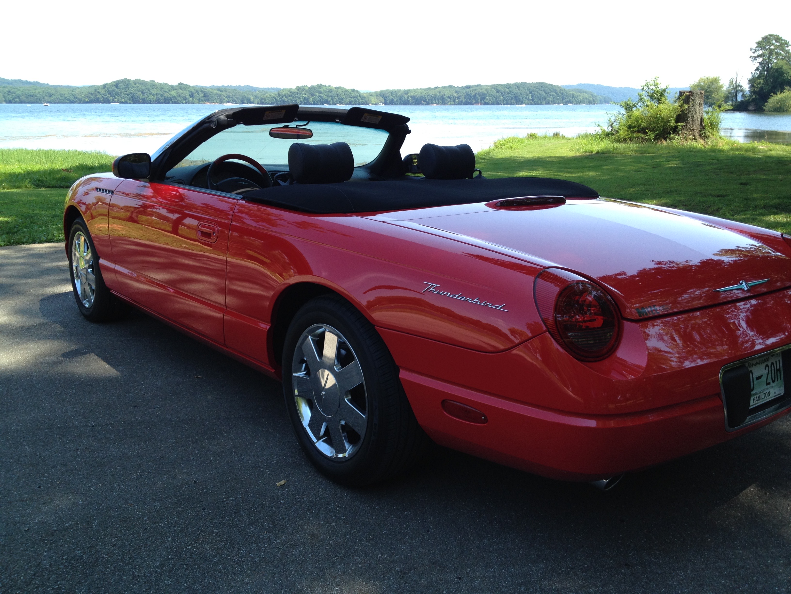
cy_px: 297
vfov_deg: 40.7
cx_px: 396
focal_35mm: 35
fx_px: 800
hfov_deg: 52.6
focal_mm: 4.28
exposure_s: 1/418
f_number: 2.4
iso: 50
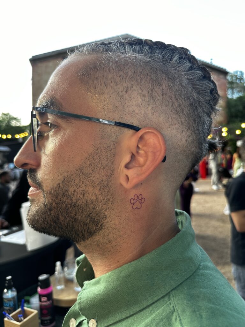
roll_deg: -0.1
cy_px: 164
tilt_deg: -0.8
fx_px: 226
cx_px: 122
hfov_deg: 56.8
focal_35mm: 24
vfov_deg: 71.6
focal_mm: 6.86
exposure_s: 1/100
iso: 125
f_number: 1.78
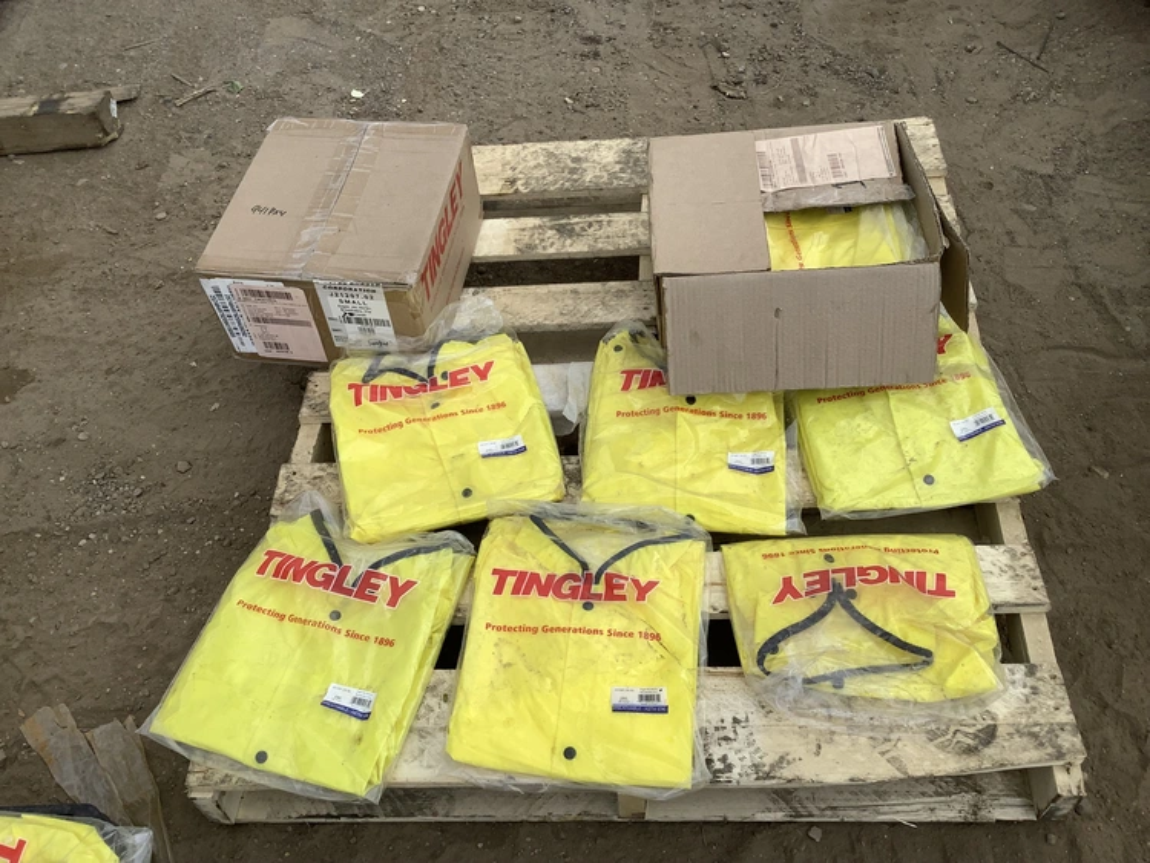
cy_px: 432
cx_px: 575
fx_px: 1030
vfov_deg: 45.5
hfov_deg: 58.3
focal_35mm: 31
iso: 25
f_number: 2.4
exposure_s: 1/1456
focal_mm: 3.3
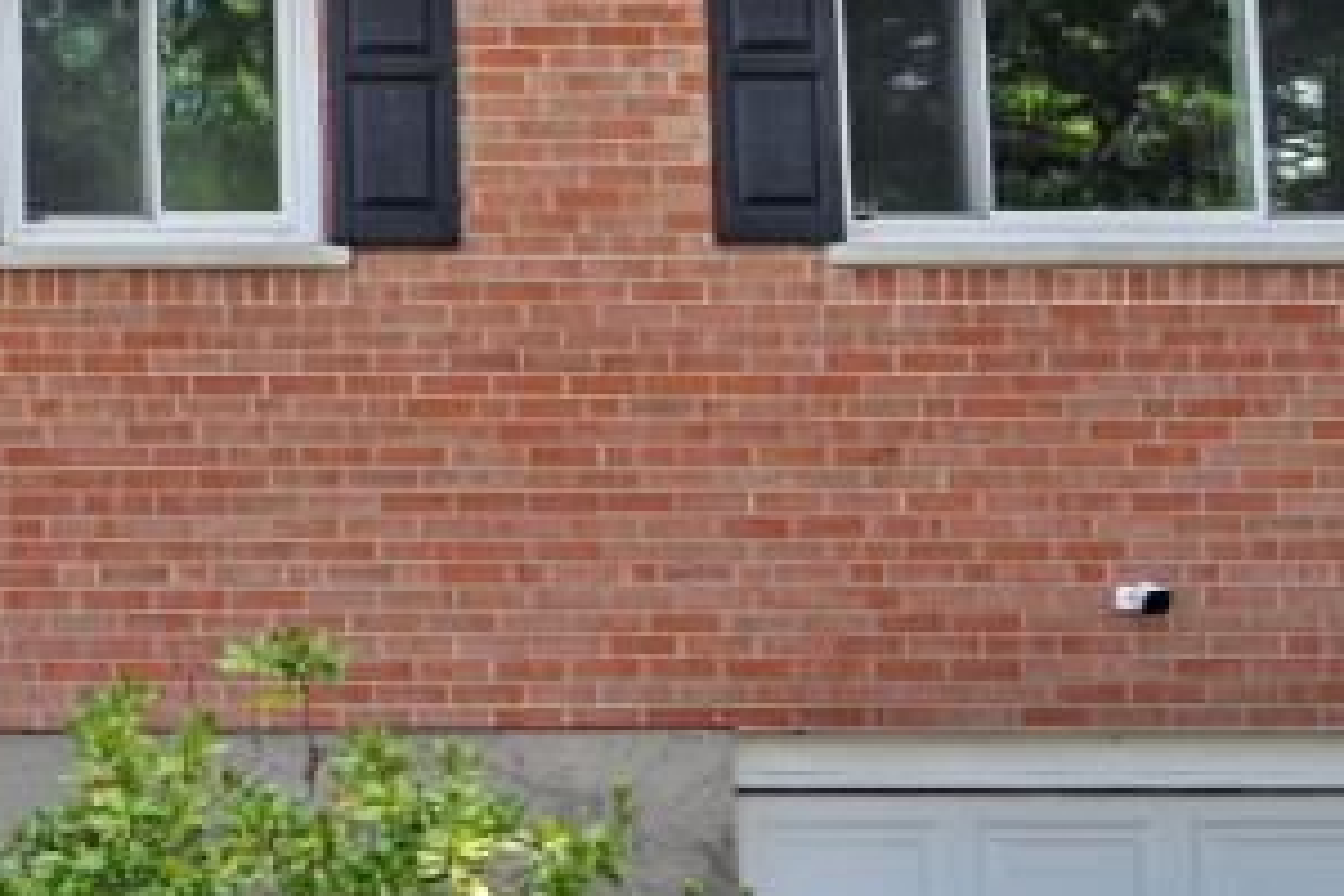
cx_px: -632
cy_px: 394
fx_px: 2800
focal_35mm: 75
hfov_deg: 22.5
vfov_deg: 18.2
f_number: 5.6
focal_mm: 15
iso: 180
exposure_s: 1/250
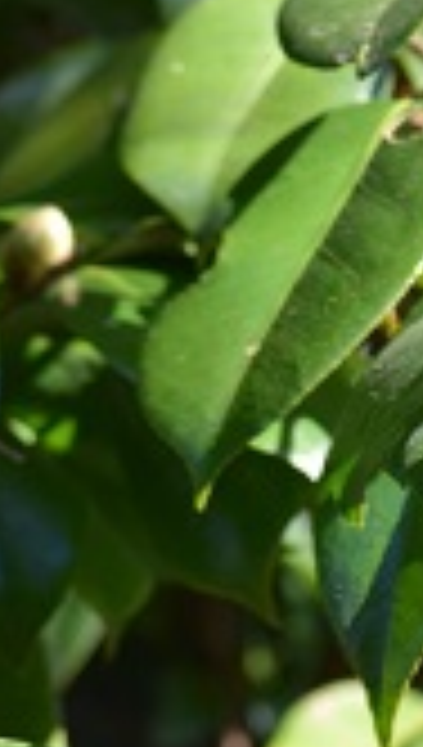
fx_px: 5575
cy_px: 99
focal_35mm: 281
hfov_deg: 4.3
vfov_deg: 7.6
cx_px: 760
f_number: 7.1
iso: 400
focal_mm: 62
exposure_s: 1/200
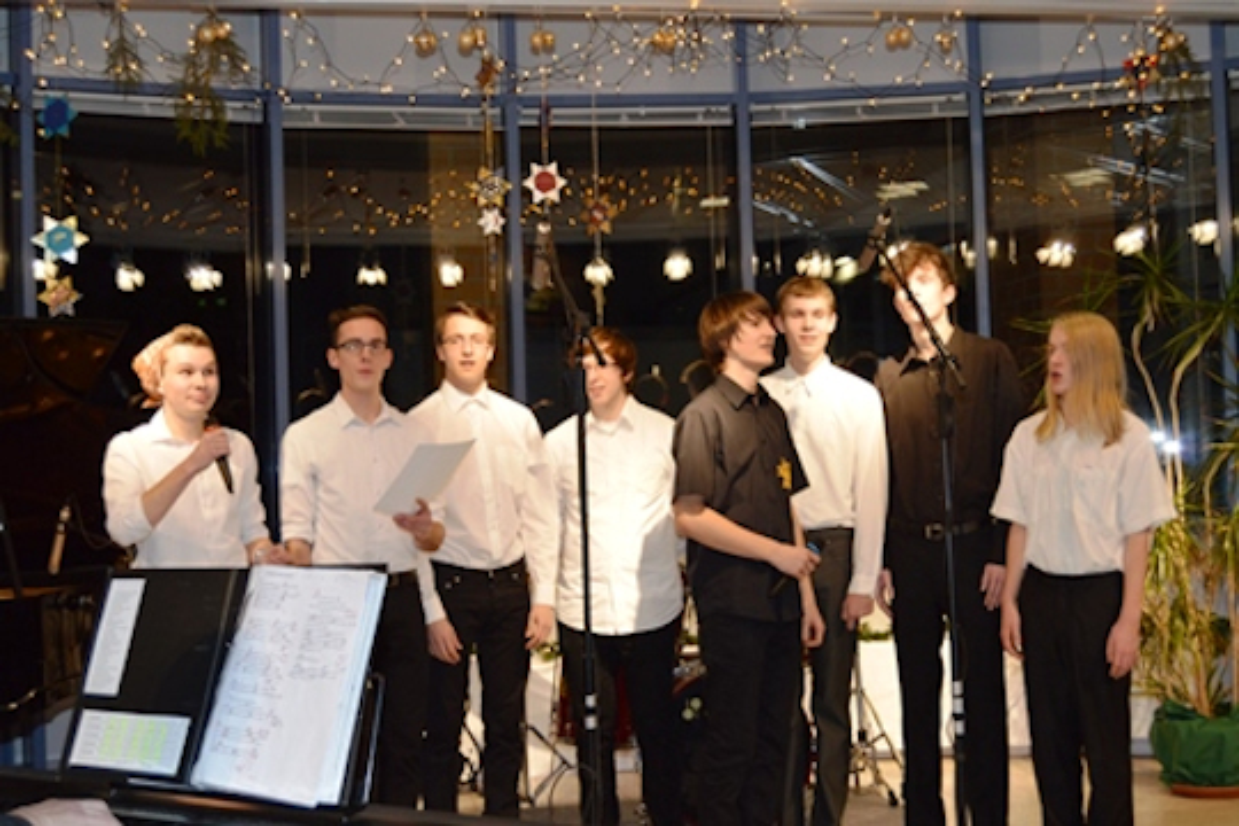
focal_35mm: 51
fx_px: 1755
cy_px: 413
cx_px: 620
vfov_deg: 26.5
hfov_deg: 38.9
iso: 400
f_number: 4.5
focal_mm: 34
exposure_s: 1/100
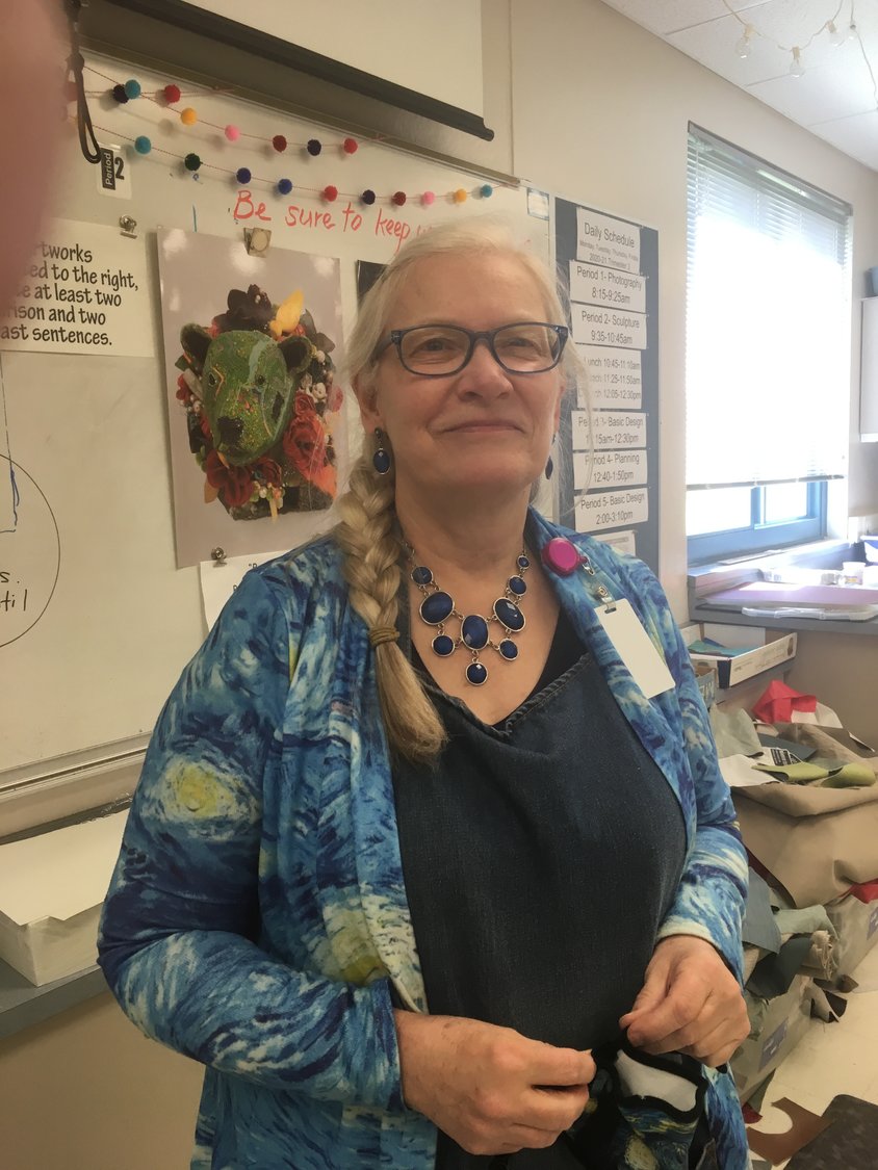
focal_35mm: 29
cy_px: 585
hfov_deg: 48.2
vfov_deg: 61.7
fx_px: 981
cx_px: 439
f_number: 2.2
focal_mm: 4.15
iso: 25
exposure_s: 1/30
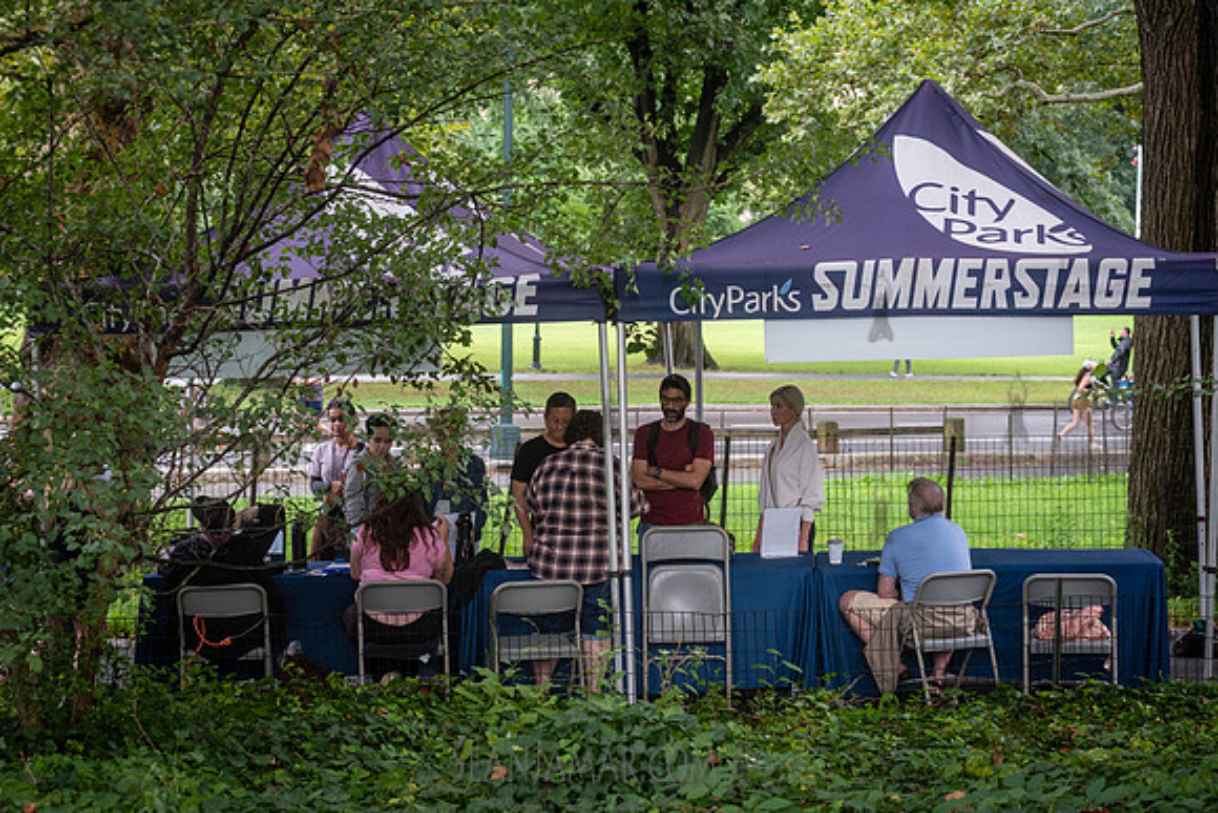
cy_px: 406
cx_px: 609
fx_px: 2707
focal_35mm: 80
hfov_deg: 25.4
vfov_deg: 17.1
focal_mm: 80
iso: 1250
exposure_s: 1/100
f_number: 4.5
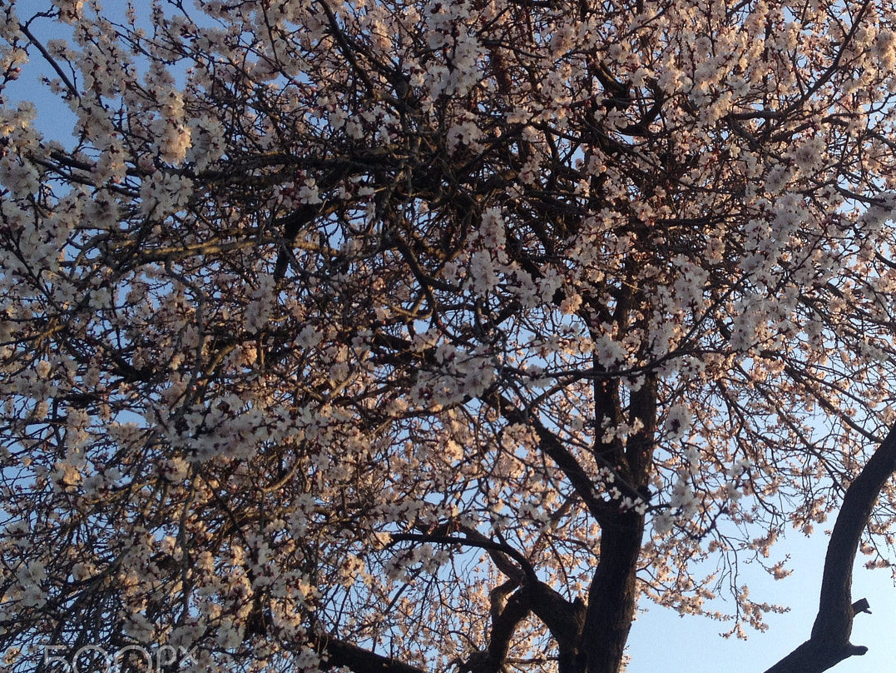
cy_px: 274
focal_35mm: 52
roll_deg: +12.2
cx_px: 657
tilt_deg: +42.4
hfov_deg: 36.1
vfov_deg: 28.0
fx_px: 1346
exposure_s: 1/557
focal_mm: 4.28
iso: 50
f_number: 2.4
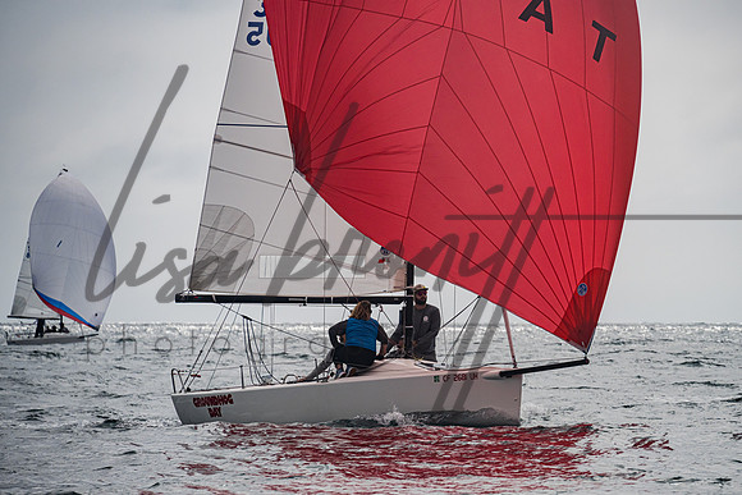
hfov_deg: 8.5
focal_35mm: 242
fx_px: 4996
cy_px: 297
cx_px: 445
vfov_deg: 5.7
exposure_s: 1/2500
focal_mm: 200
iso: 250
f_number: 6.3
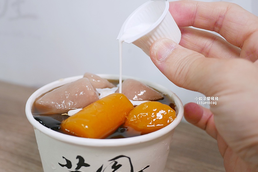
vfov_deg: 36.9
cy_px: 91
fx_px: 258
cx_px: 106
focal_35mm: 36
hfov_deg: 52.8
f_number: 2.5
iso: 200
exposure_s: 1/100
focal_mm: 14
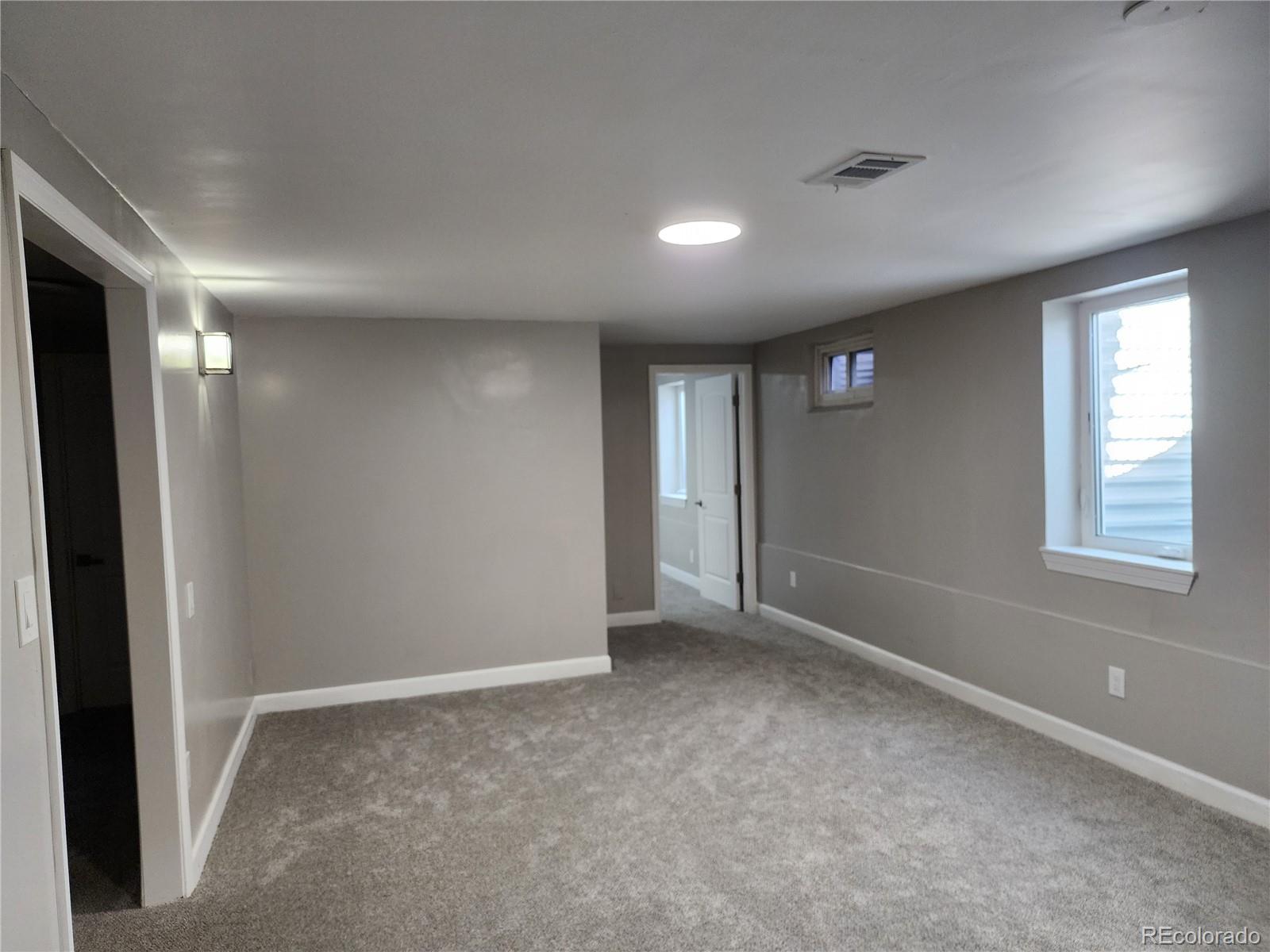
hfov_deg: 73.9
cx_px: 635
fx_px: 844
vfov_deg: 58.9
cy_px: 476
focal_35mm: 23
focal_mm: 6.4
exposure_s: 1/120
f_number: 1.8
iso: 320
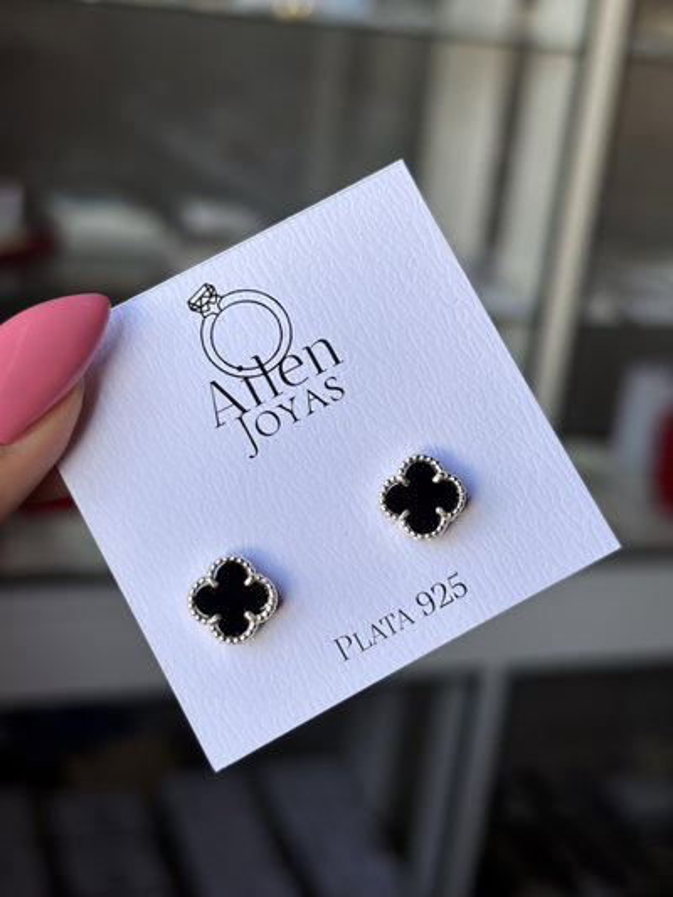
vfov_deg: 36.8
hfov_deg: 28.0
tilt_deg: -18.3
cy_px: 448
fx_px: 1347
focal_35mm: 52
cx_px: 336
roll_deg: -6.2
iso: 32
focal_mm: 5.96
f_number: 1.6
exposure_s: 1/279
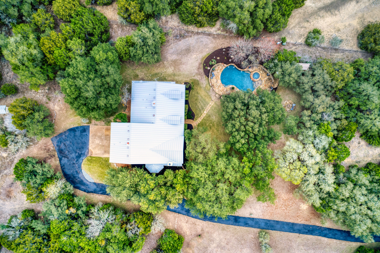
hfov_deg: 73.8
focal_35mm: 24
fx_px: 253
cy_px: 126
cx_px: 190
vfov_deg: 53.1
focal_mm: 8.8
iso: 200
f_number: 3.2
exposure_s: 1/50
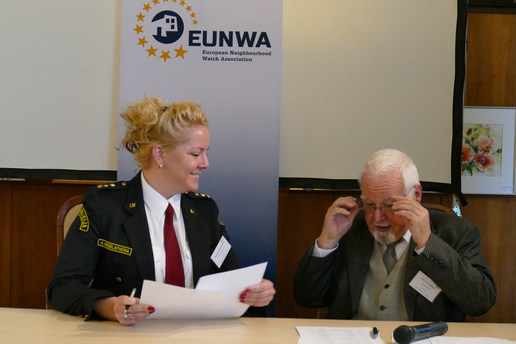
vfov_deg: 20.6
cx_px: 258
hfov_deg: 30.5
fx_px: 946
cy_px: 172
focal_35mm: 66
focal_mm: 24
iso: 2000
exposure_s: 1/125
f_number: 3.6
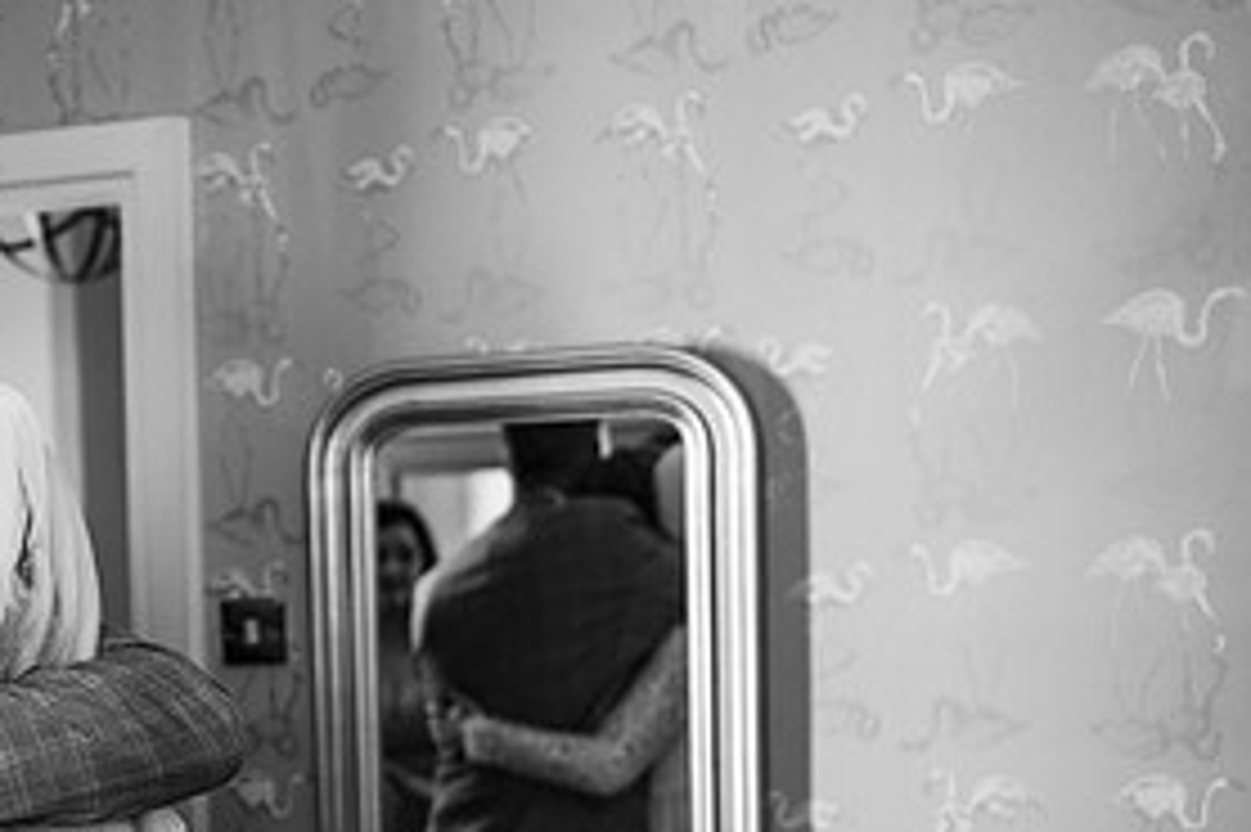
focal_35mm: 73
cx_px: 14
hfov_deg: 26.3
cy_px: 724
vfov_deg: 18.4
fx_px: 2535
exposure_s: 1/200
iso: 1000
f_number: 2
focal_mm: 35
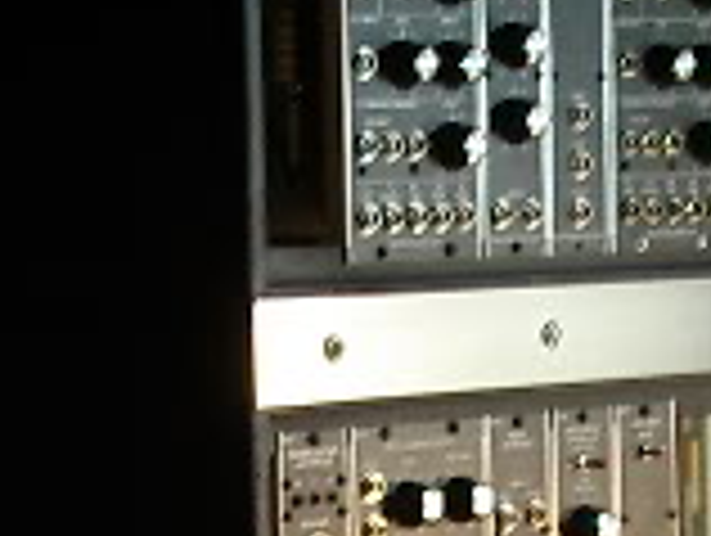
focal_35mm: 255
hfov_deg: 7.8
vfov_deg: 5.7
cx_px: 459
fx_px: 5246
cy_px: 946
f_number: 3.4
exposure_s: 1/8
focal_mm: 9.6
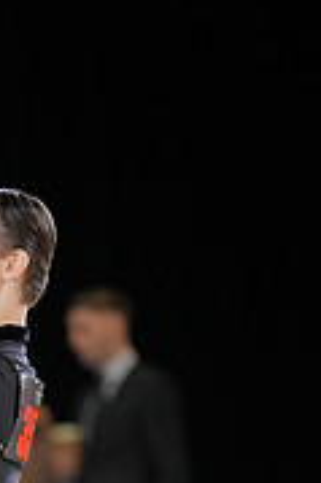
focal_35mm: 487
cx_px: -171
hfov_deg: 2.8
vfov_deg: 4.2
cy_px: 618
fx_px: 6526
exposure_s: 1/500
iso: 1000
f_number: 2
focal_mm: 150
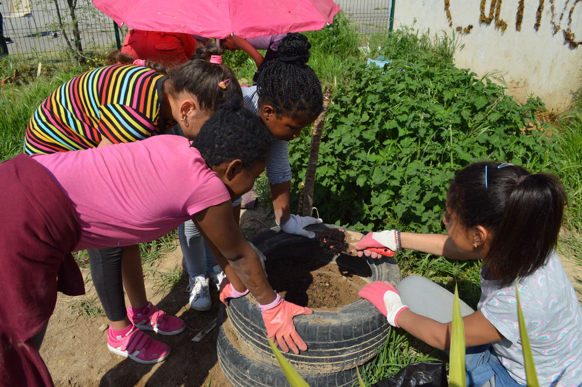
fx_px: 436
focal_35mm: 27
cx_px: 291
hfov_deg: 67.4
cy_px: 194
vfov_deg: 47.9
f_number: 7.1
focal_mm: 18
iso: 400
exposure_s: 1/2000
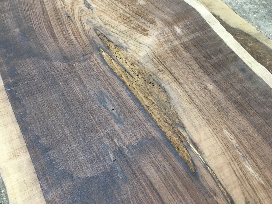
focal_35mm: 29
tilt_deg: -57.4
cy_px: 102
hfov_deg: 61.7
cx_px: 136
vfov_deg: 48.2
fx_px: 228
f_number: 2.2
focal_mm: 4.15
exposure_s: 1/33
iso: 80
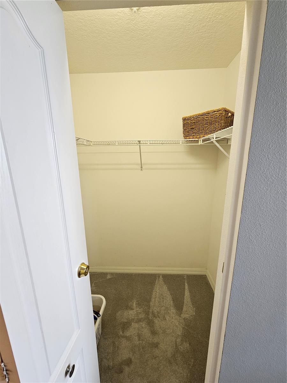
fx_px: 144
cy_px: 192
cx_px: 144
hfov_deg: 89.9
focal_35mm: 13
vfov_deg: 106.2
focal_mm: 2.2
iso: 125
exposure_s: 1/60
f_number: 2.2
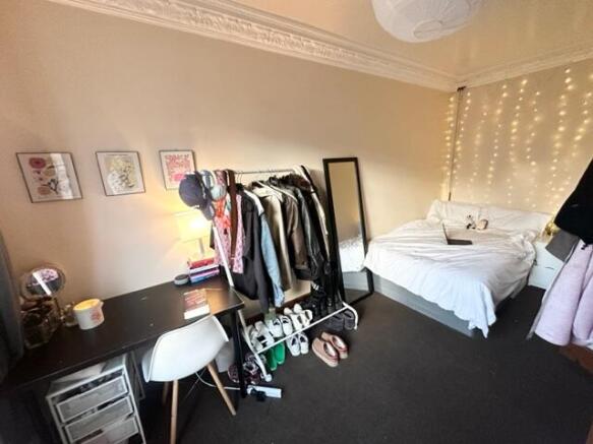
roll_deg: +3.0
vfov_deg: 85.7
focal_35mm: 14
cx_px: 296
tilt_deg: -12.4
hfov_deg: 102.1
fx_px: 240
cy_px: 222
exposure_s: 1/59
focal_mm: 2.22
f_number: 2.2
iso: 320
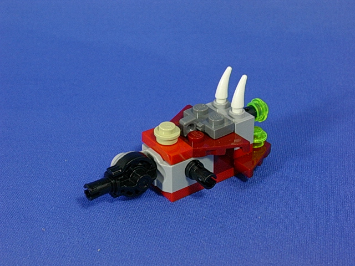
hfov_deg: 30.7
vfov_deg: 23.3
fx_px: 646
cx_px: 178
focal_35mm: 63
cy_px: 133
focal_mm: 9.6
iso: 70
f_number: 3.5
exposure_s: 1/8.2
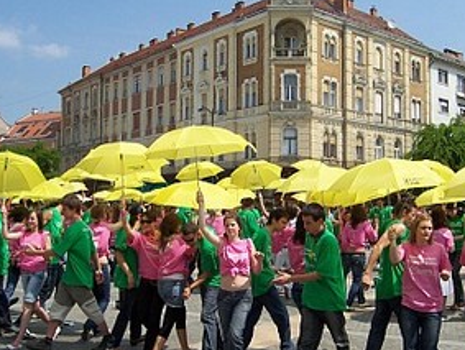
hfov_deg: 39.3
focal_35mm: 48
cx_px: 291
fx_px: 646
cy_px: 181
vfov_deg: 30.3
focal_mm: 5.6
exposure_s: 1/750
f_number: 5.6
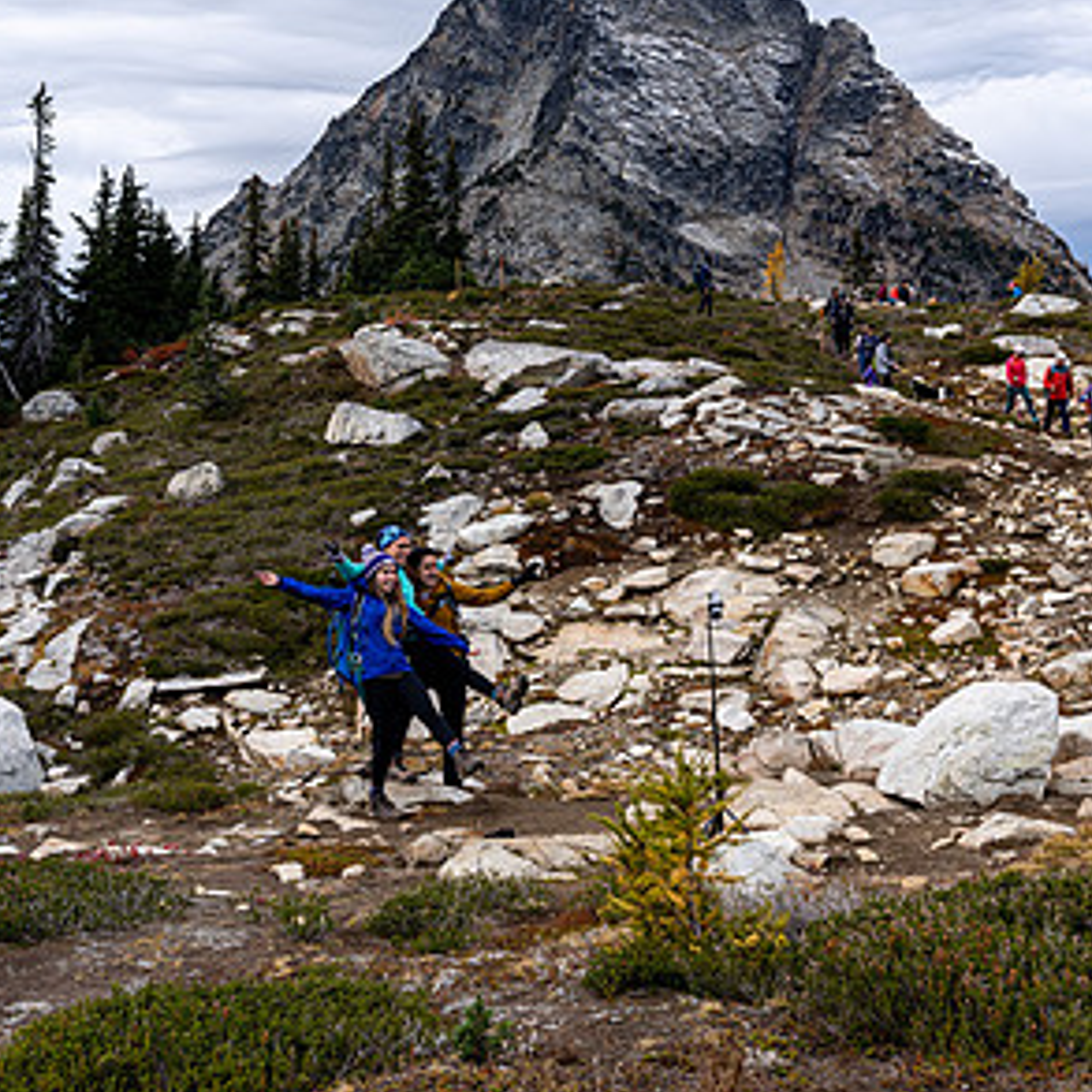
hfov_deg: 28.6
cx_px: 537
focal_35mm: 60
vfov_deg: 28.5
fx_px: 2141
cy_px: 403
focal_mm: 46
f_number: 8
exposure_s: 1/320
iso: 100
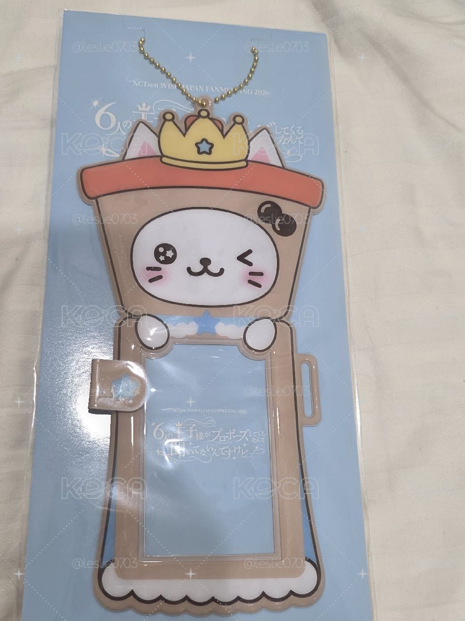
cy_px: 344
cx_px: 190
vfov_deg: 53.8
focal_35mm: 34
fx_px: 609
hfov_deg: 41.6
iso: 160
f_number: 1.7
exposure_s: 1/120
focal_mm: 6.3
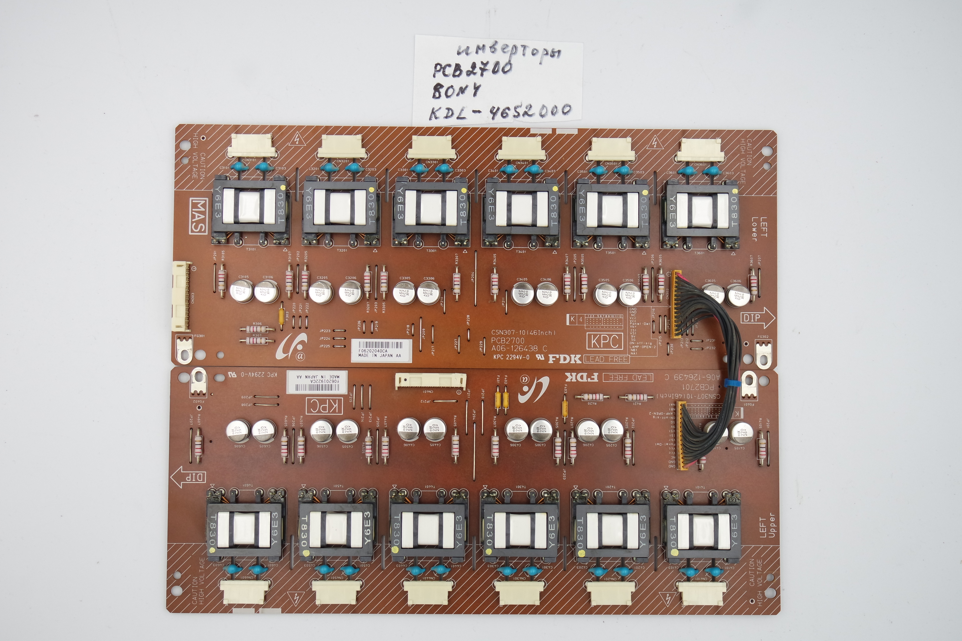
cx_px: 481
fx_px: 1149
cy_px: 320
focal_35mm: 43
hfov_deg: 45.4
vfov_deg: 31.2
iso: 160
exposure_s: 1/125
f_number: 4.5
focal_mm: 16
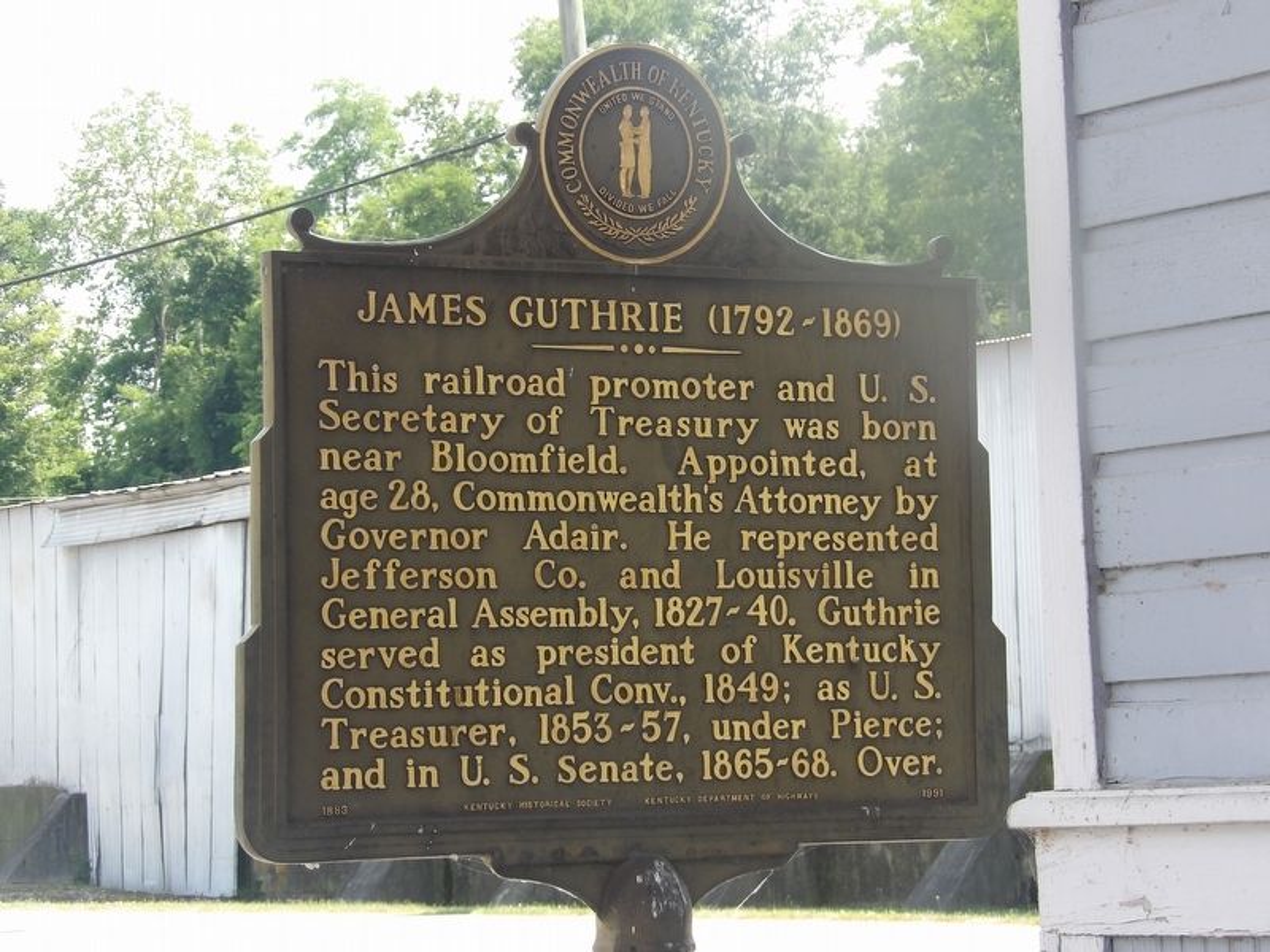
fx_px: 4439
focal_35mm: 121
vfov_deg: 12.2
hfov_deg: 16.3
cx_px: 635
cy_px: 476
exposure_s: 1/131
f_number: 4.2
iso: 100
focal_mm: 21.7
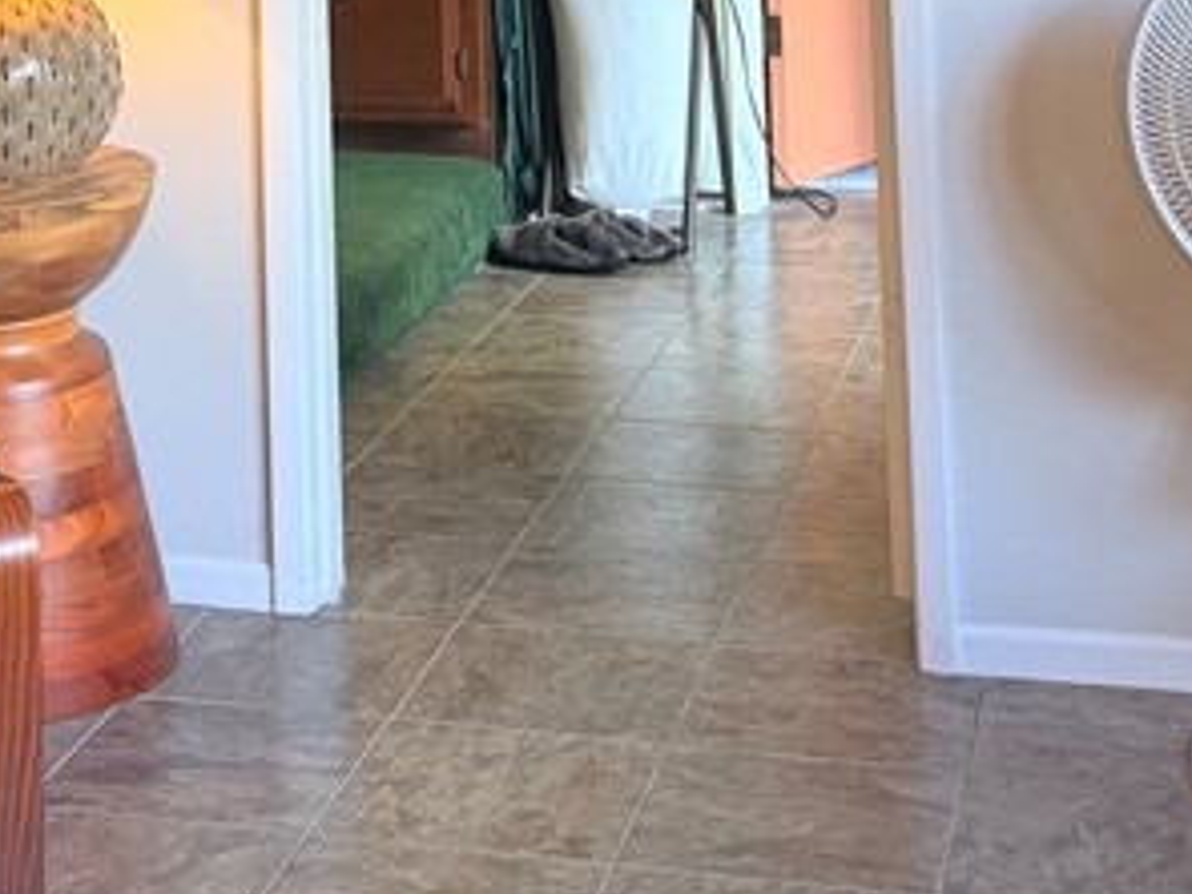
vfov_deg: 16.2
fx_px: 2858
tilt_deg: +1.2
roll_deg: +1.9
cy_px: -467
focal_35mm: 83
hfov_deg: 23.4
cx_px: 330
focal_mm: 6.76
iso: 200
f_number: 1.78
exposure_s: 1/102
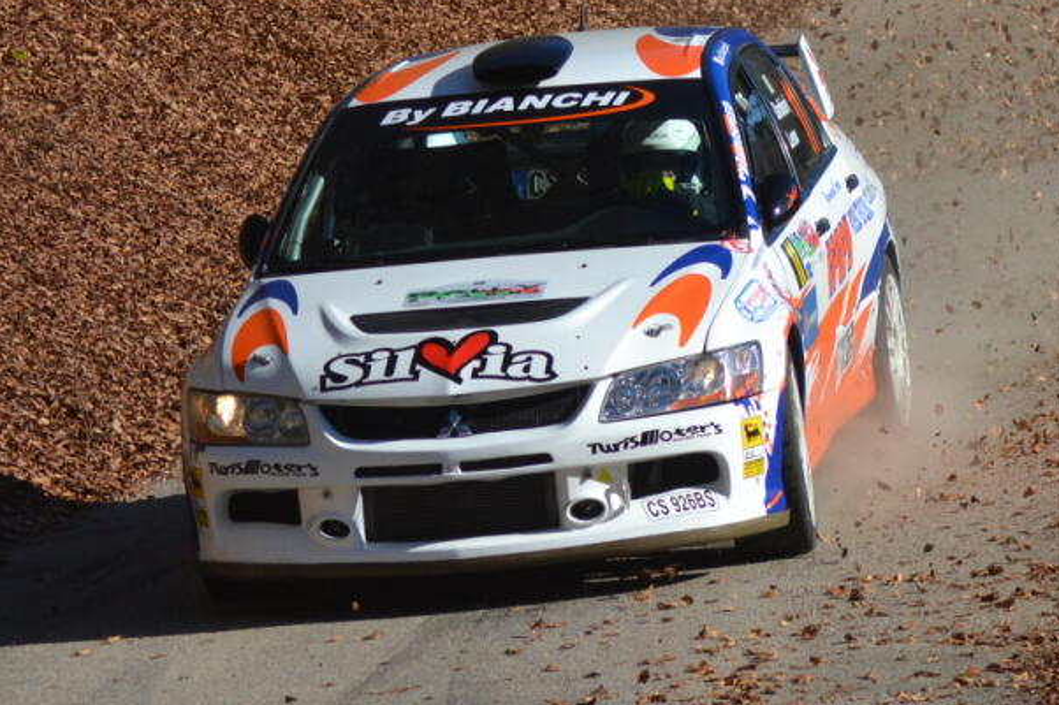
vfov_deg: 4.6
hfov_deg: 6.9
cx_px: 603
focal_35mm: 299
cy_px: 382
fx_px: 8793
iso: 400
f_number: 7.1
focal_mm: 100
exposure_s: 1/2000
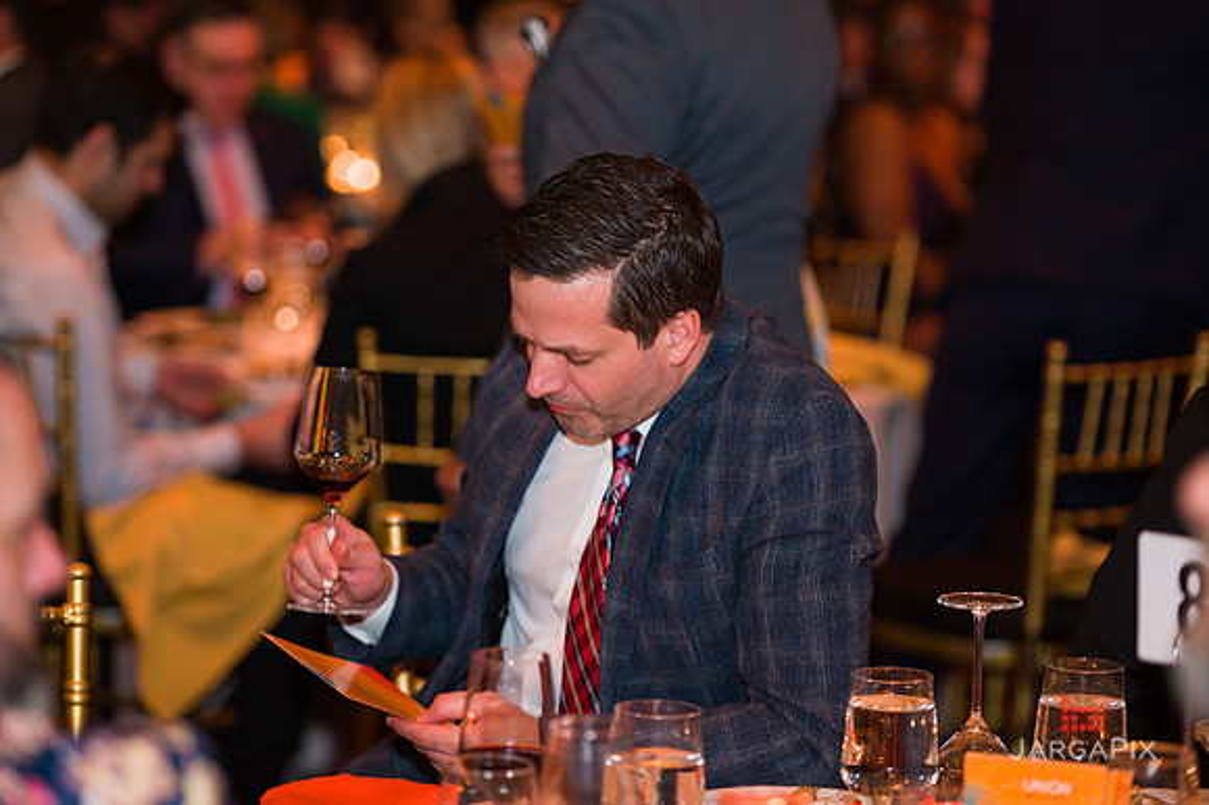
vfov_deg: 10.5
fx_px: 4363
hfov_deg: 15.8
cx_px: 604
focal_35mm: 130
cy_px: 402
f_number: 3.2
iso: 1600
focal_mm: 130
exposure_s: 1/200
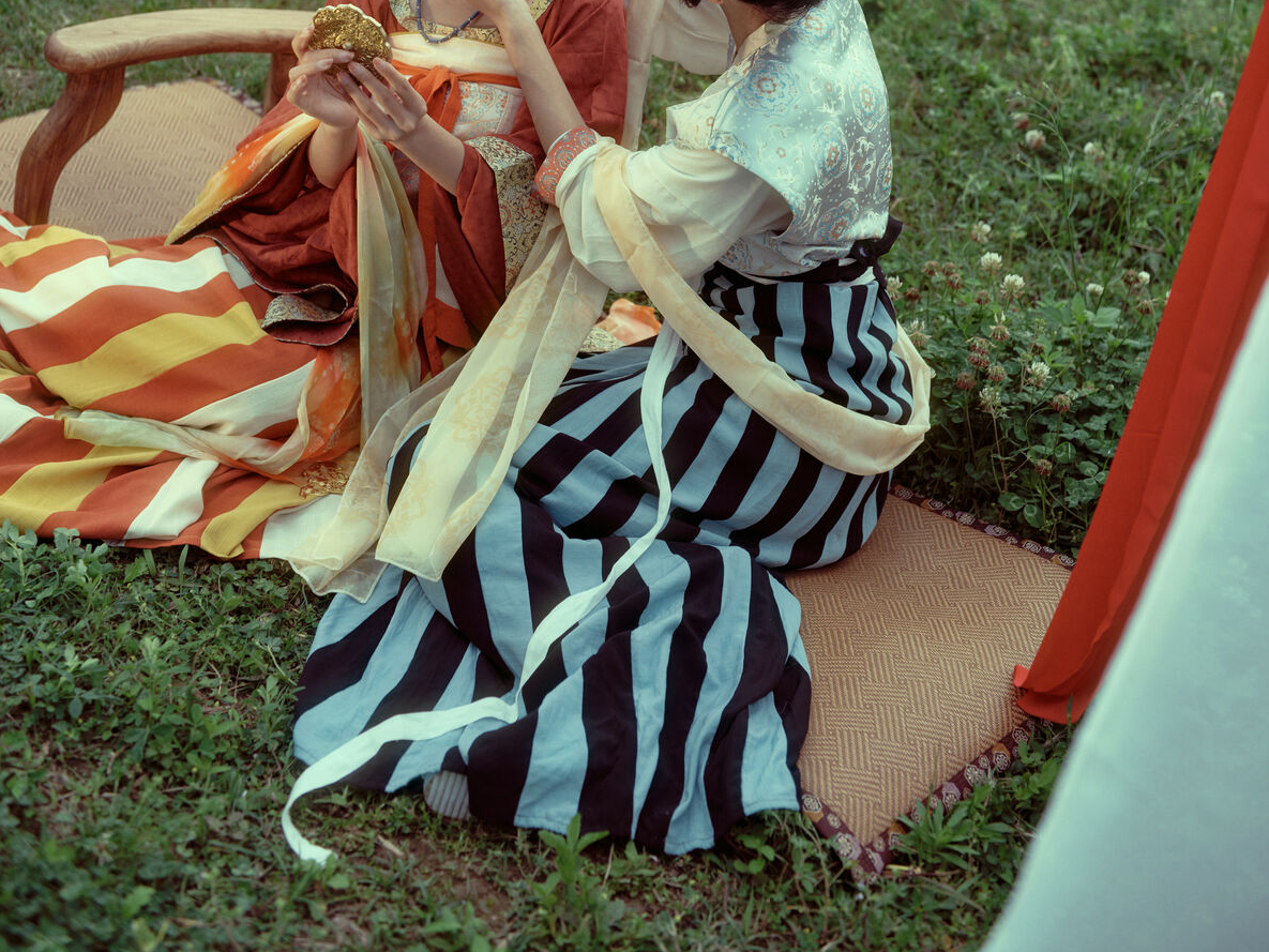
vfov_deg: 26.2
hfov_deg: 35.5
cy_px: 105
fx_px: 1980
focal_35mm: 54
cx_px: 641
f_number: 3.5
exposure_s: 1/400
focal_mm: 50
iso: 400
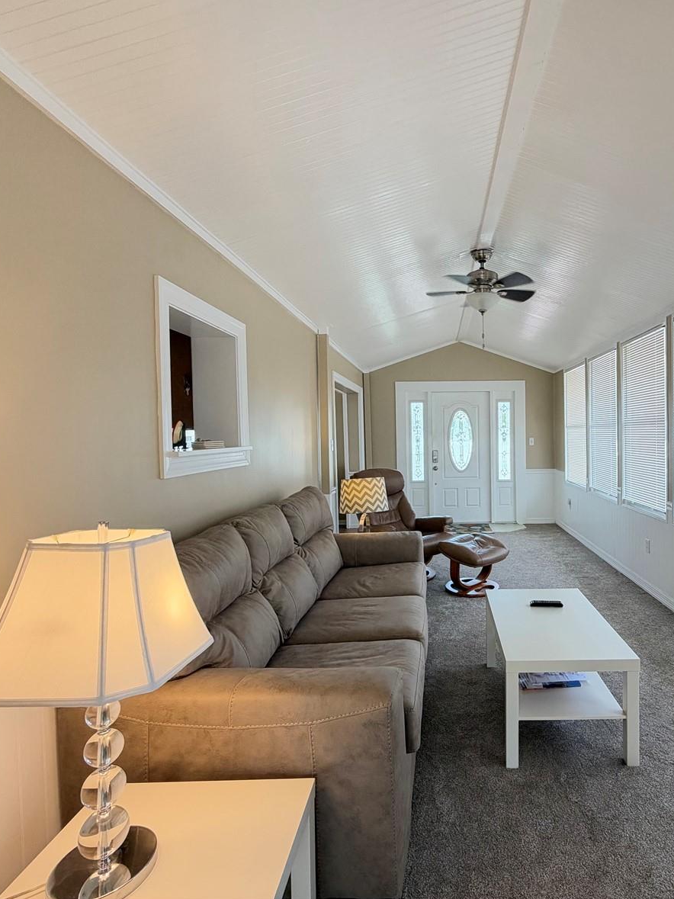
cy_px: 445
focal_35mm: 19
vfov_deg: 84.7
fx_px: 493
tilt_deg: -0.9
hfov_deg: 66.7
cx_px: 452
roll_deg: +1.3
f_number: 2.2
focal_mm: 2.22
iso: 200
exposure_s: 1/121
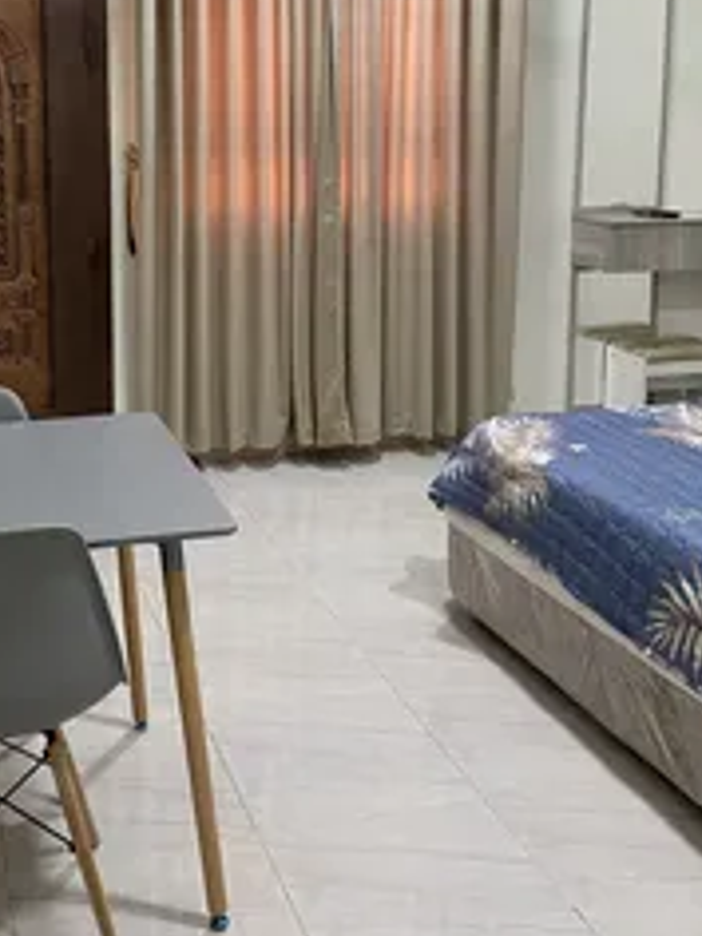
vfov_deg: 41.9
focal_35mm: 44
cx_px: 222
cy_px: 254
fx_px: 1190
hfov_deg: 32.5
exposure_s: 1/63
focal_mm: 4.25
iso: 125
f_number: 1.8
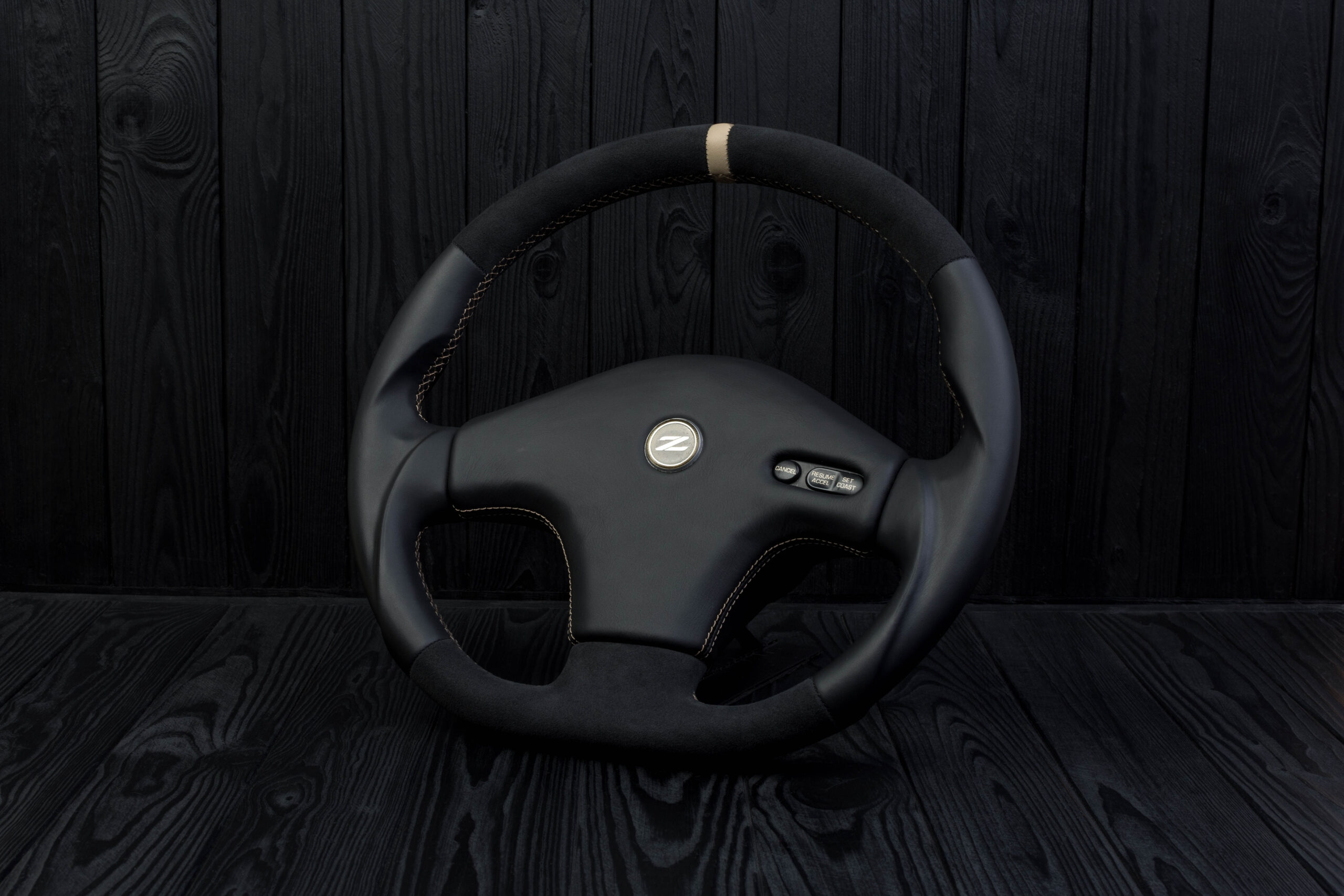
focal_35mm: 52
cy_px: 448
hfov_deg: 37.8
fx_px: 1960
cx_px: 672
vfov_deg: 25.8
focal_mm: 35
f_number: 9
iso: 125
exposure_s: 1/160
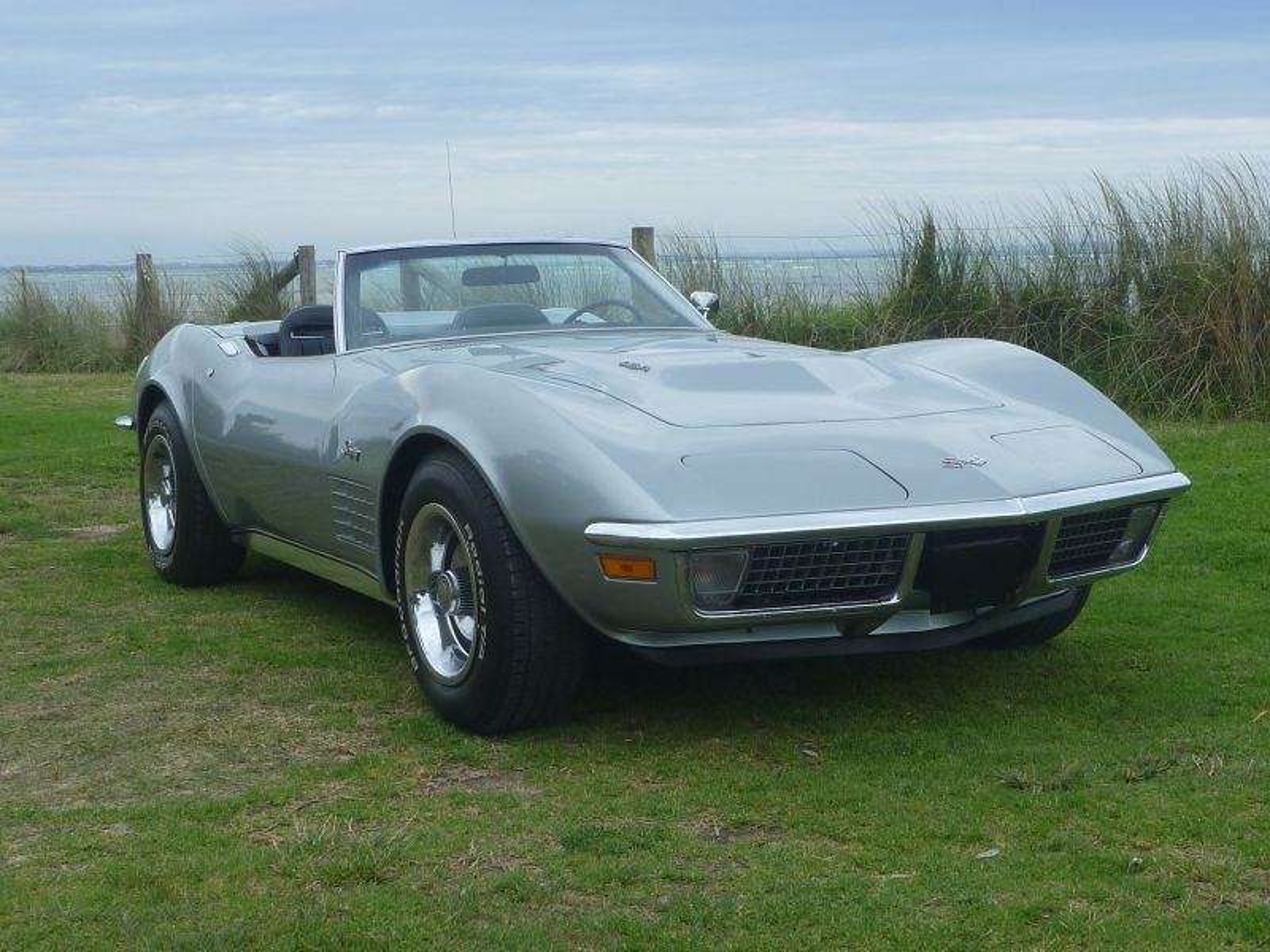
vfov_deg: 29.7
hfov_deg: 38.9
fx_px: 1798
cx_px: 635
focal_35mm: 49
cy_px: 476
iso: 80
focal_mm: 5.5
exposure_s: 1/640
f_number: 3.5
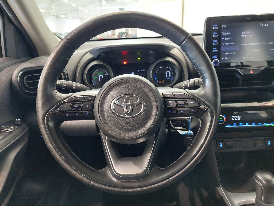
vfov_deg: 54.9
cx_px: 137
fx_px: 198
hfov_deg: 69.4
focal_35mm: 25
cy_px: 103
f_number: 1.8
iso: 500
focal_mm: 5.23
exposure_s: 1/33
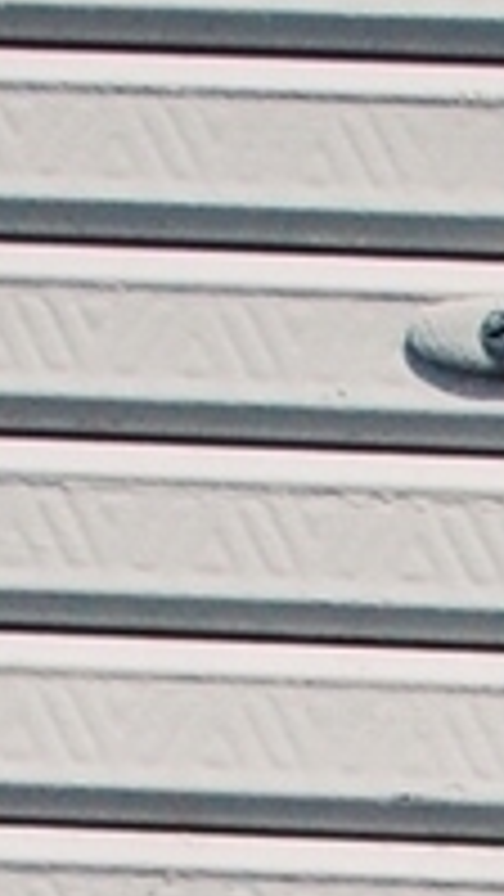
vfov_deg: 6.3
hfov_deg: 3.5
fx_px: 7888
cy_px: 1923
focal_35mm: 332
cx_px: 1719
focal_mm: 35
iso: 800
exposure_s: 1/800
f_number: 14
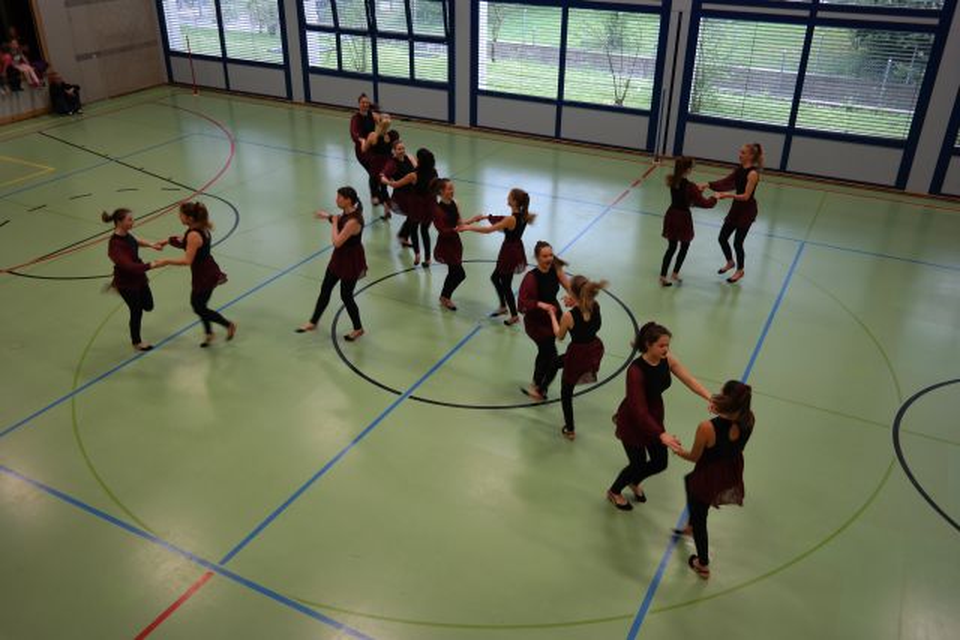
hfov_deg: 61.9
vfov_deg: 43.6
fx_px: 800
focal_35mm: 30
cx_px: 480
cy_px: 320
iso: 200
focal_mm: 20
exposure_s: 1/40
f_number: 3.5
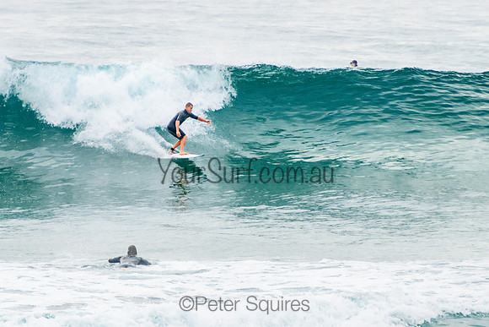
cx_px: 201
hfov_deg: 3.8
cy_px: 134
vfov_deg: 2.5
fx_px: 7464
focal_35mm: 549
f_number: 6.3
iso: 500
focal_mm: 400
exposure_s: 1/1250
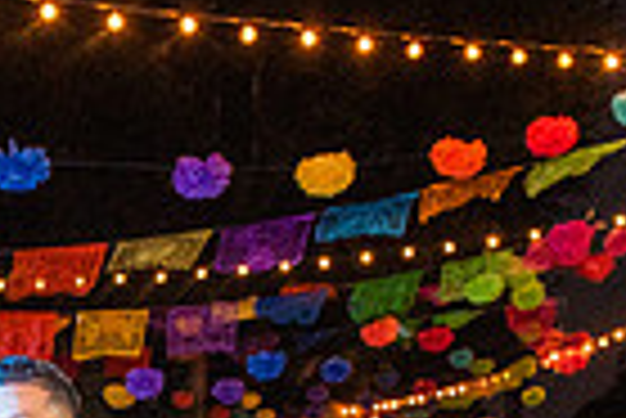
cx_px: -45
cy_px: 699
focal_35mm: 100
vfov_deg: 12.7
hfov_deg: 19.6
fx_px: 1741
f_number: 3.5
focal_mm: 24
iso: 1600
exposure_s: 1/200
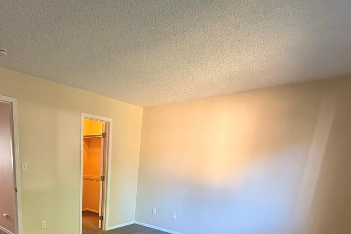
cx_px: 101
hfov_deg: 70.2
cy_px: 215
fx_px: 234
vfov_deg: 47.2
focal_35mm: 24
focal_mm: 2.22
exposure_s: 1/60
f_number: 2.2
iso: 400
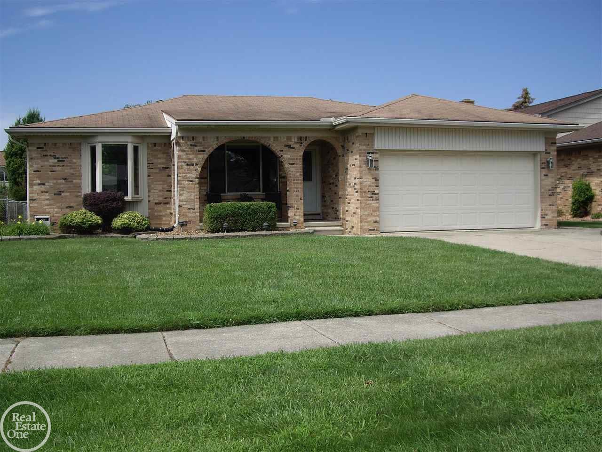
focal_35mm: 38
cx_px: 301
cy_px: 226
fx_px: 661
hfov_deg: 49.0
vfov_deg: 37.7
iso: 50
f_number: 5.6
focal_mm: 7.9
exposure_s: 1/250
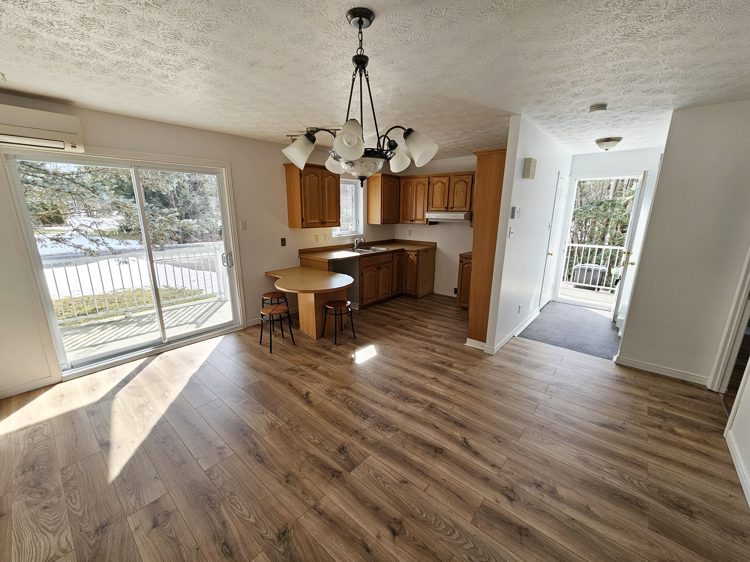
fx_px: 282
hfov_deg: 106.2
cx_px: 375
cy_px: 281
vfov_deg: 89.9
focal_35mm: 13
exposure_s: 1/120
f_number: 2.2
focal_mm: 2.2
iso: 64
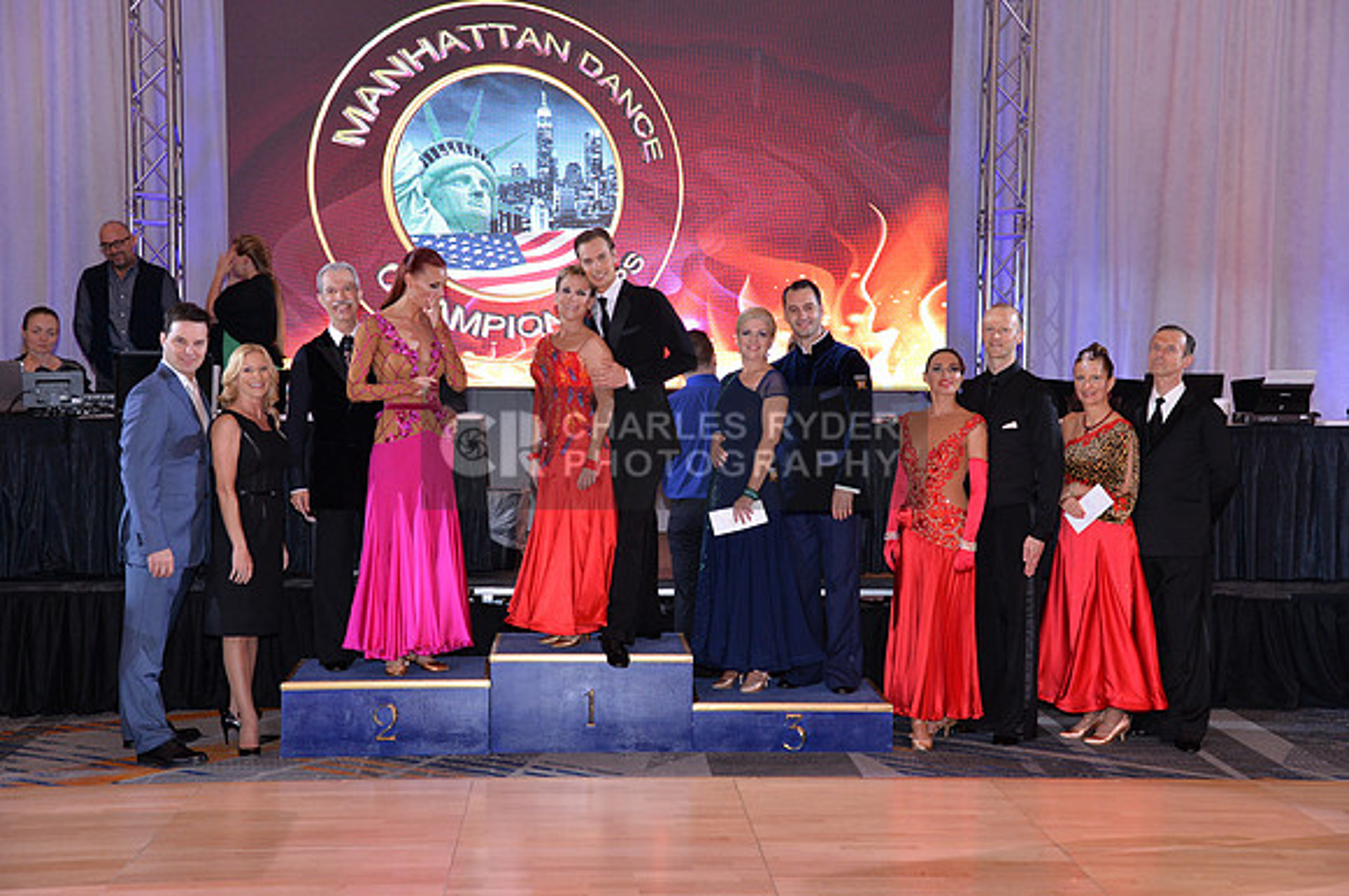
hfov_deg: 39.6
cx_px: 674
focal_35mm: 50
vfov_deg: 26.9
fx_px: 1871
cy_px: 448
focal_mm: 50
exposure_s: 1/250
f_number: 5
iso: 1600
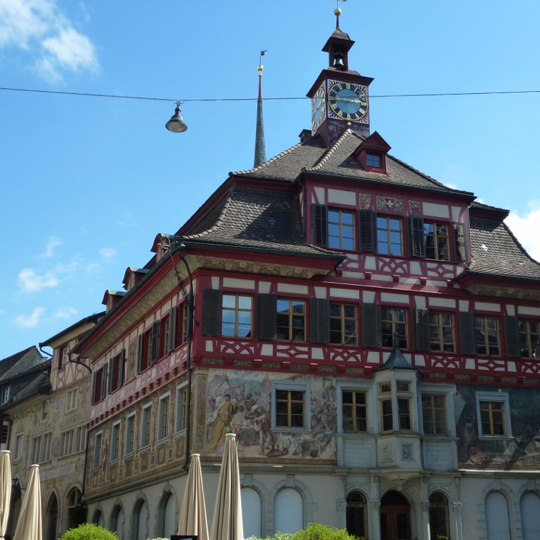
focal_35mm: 45
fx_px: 794
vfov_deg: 37.6
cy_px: 271
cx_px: 322
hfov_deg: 37.4
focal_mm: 6.8
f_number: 3.8
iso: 160
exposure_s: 1/640
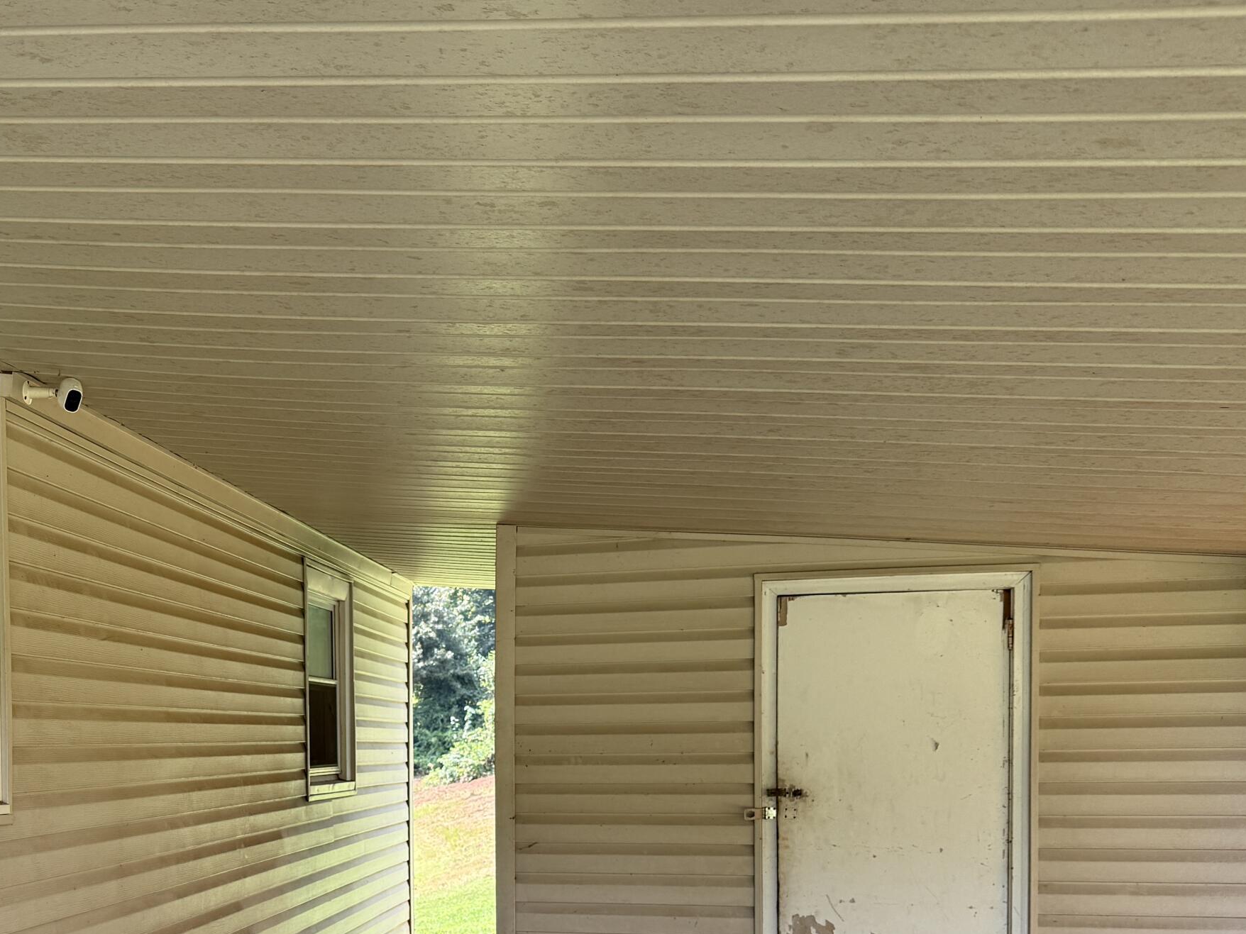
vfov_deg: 33.8
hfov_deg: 44.0
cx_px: 287
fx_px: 1476
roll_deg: +0.1
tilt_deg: -1.1
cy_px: 786
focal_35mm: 41
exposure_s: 1/459
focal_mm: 6.76
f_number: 1.78
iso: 100
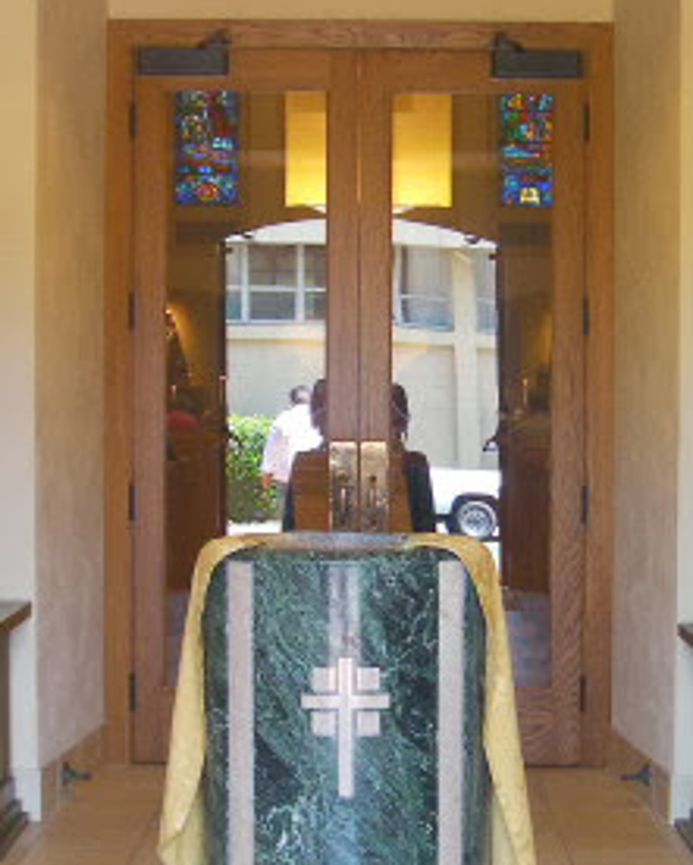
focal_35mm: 86
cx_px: 401
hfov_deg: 17.9
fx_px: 2204
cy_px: 511
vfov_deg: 22.2
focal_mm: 6.8
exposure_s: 1/30
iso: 188
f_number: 3.5
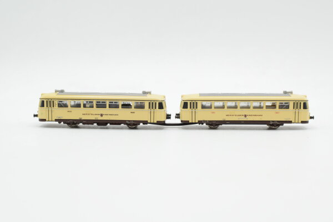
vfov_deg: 25.8
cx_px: 166
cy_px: 111
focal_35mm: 52
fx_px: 486
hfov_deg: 37.8
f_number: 8
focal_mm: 35
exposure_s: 1/200
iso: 400
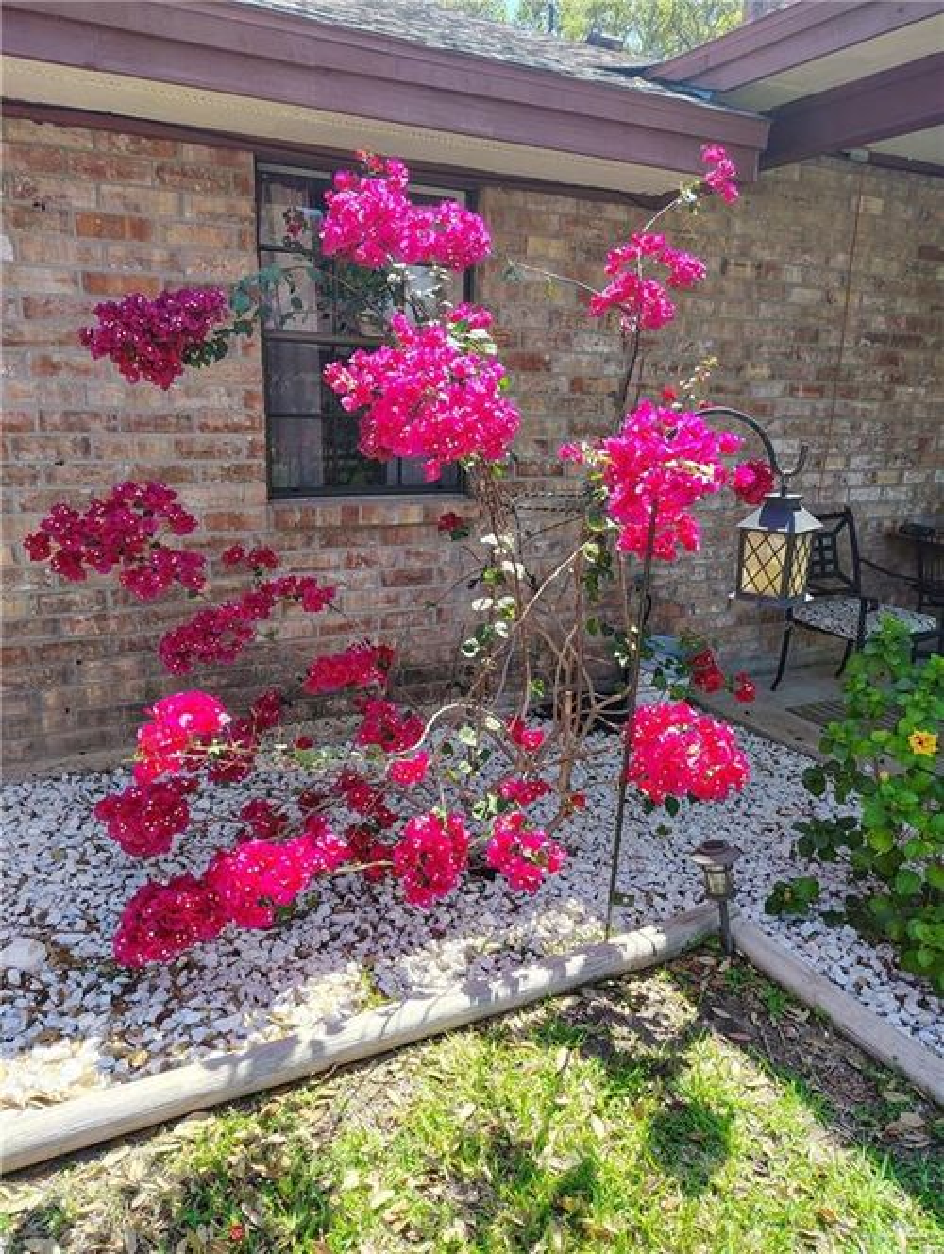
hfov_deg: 56.9
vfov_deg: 71.5
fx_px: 870
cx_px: 472
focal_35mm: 24
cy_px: 627
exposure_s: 1/227
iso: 100
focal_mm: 5.56
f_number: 1.8
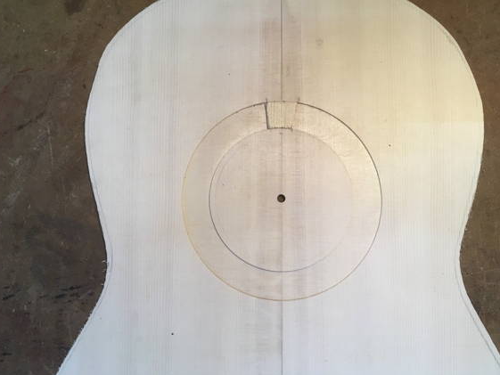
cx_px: 255
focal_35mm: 31
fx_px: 448
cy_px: 179
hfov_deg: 58.3
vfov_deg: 45.4
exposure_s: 1/33
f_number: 2.2
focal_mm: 4.15
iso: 40
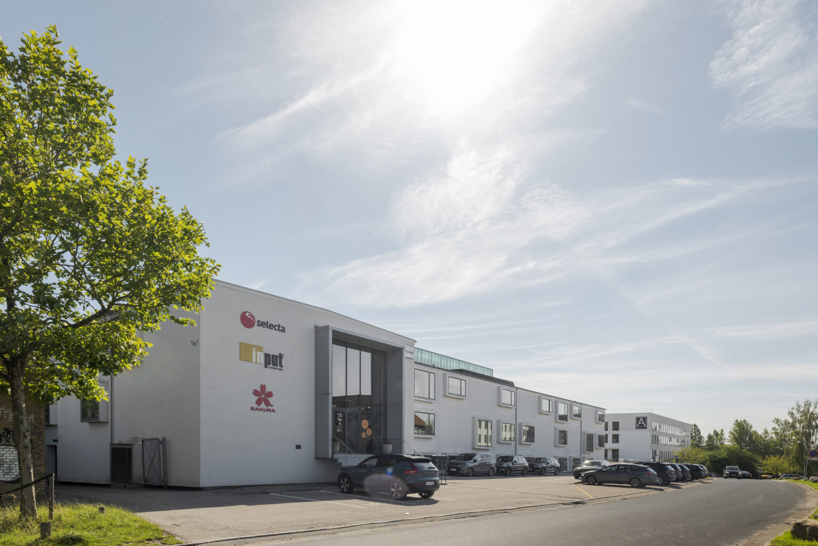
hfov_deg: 86.9
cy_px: 273
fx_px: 432
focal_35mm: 19
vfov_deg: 64.6
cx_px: 409
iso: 100
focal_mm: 19
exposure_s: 1/100
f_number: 8
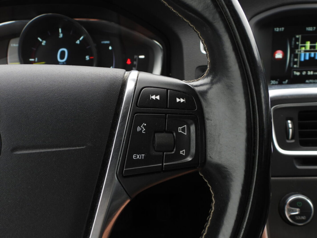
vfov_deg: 44.2
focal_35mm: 32
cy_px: 119
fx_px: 293
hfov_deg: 56.8
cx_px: 158
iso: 100
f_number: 3.2
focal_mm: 5.8
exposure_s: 1/60
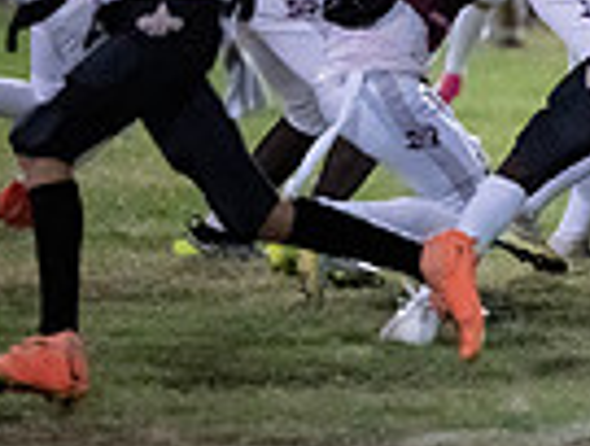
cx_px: 1202
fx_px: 14065
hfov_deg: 2.4
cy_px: -87
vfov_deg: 1.8
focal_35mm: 823
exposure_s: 1/1000
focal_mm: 200
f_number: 2.8
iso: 16000
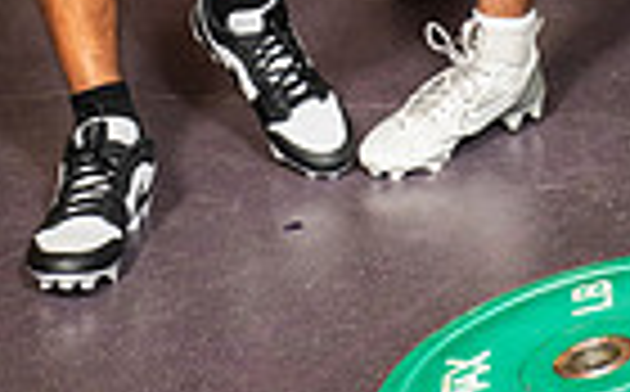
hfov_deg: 13.8
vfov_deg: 8.0
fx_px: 2588
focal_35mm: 151
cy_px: -536
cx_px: 454
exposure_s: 1/250
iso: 500
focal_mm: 46
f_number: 5.6
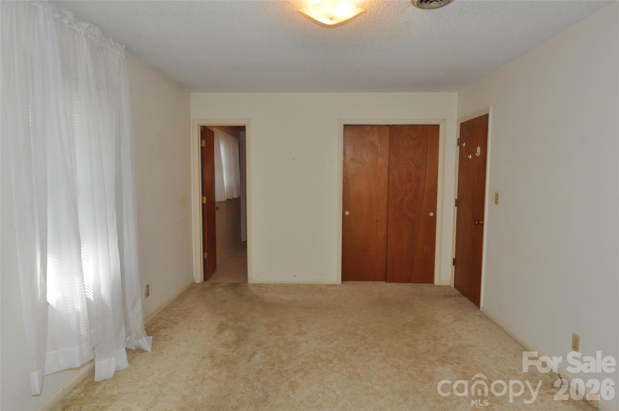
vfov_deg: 59.4
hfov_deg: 81.3
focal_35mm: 21
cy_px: 206
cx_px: 310
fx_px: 361
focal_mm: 14
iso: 800
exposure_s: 1/60
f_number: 5.6
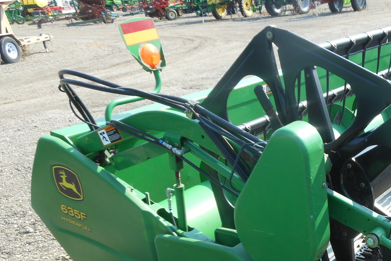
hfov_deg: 40.4
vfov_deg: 28.4
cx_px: 329
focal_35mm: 46
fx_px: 500
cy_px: 223
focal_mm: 4.5
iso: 80
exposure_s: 1/250
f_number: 3.2
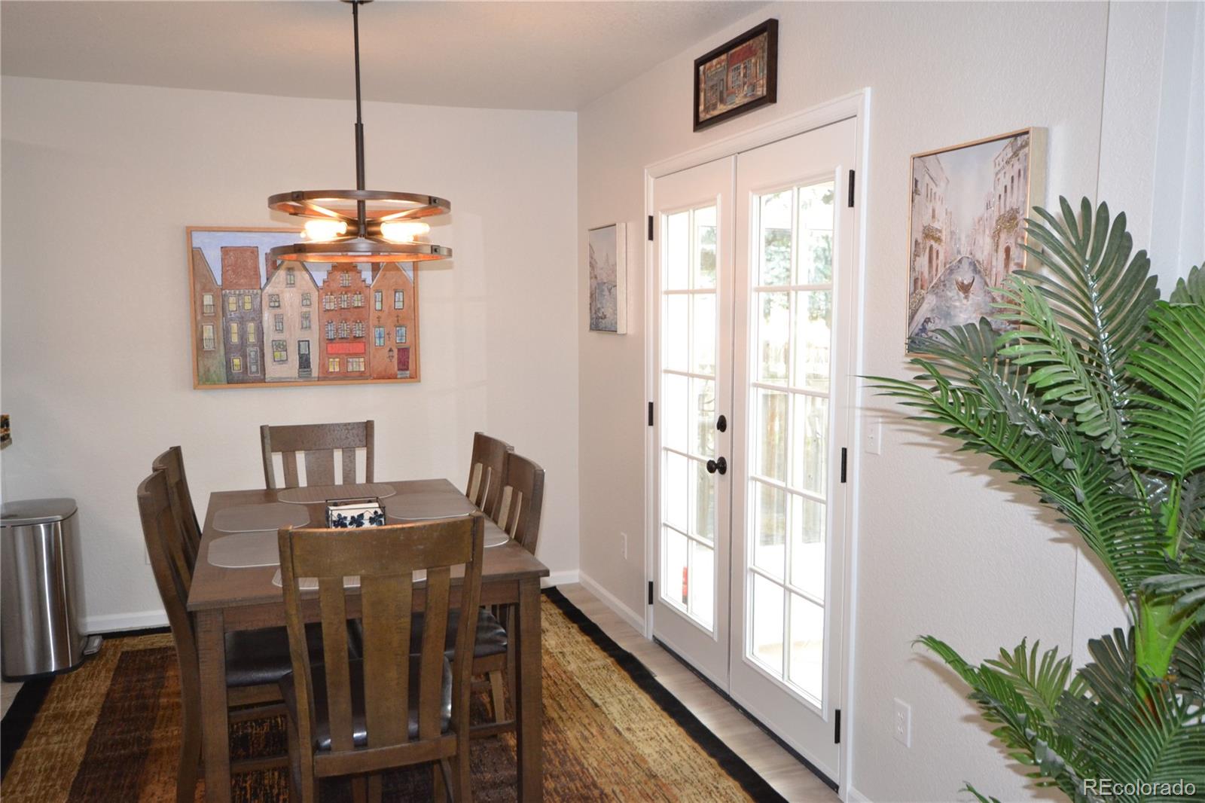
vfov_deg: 43.6
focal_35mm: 30
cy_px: 402
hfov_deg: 61.9
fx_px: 1004
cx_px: 602
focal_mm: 20
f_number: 5.6
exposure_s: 1/60
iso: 1400
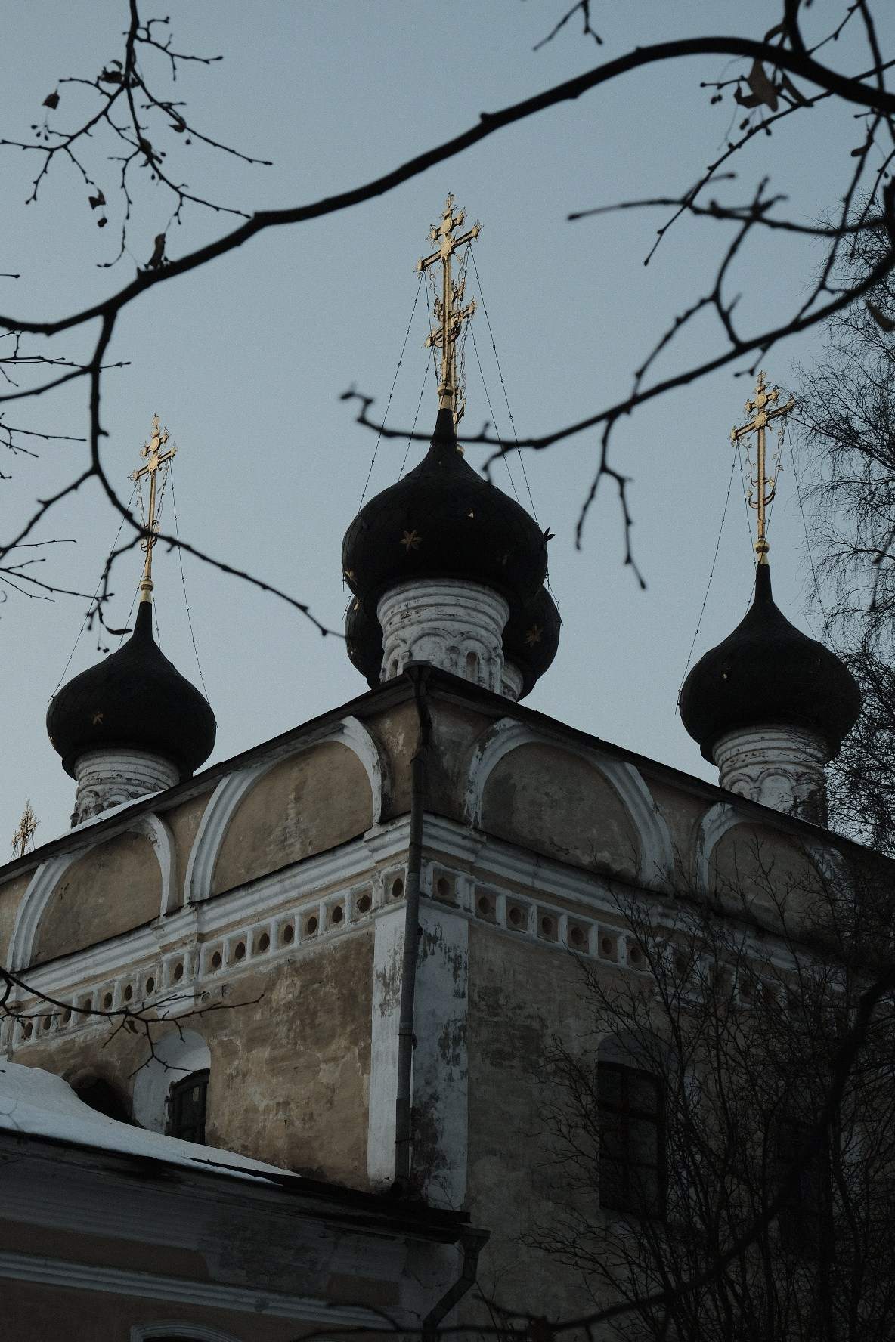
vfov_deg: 33.9
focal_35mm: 59
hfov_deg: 23.0
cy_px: 671
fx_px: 2200
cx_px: 448
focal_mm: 39
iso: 800
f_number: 10
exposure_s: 1/60
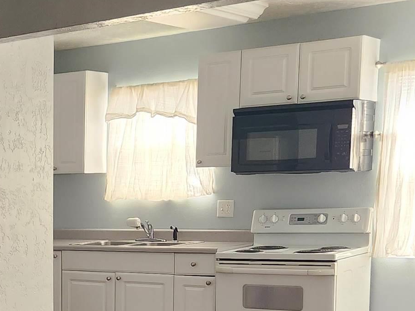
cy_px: 310
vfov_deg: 18.4
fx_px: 935
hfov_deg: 22.8
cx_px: -93
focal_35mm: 78
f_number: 1.8
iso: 250
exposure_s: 1/120
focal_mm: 5.4
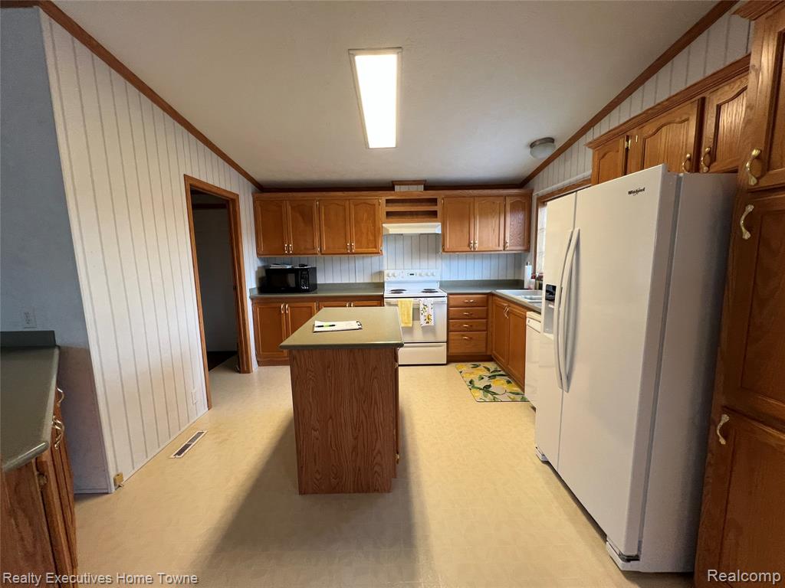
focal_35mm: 13
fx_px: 295
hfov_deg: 106.2
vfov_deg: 89.9
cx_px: 392
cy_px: 294
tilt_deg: -8.8
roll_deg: +1.2
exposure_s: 1/60
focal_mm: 1.57
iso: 200
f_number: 1.8
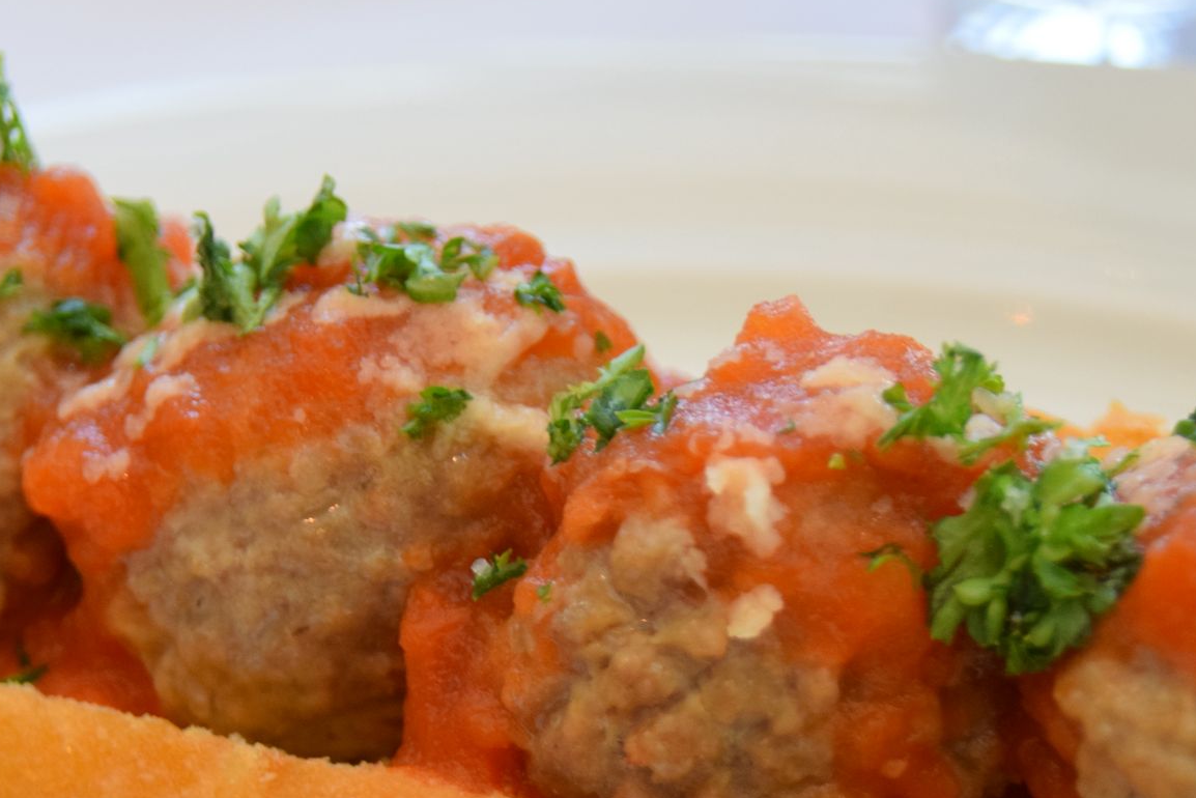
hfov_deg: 11.8
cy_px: 718
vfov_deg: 7.9
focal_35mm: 174
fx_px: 5782
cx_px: 622
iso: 1000
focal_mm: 62
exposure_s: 1/125
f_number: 4.8
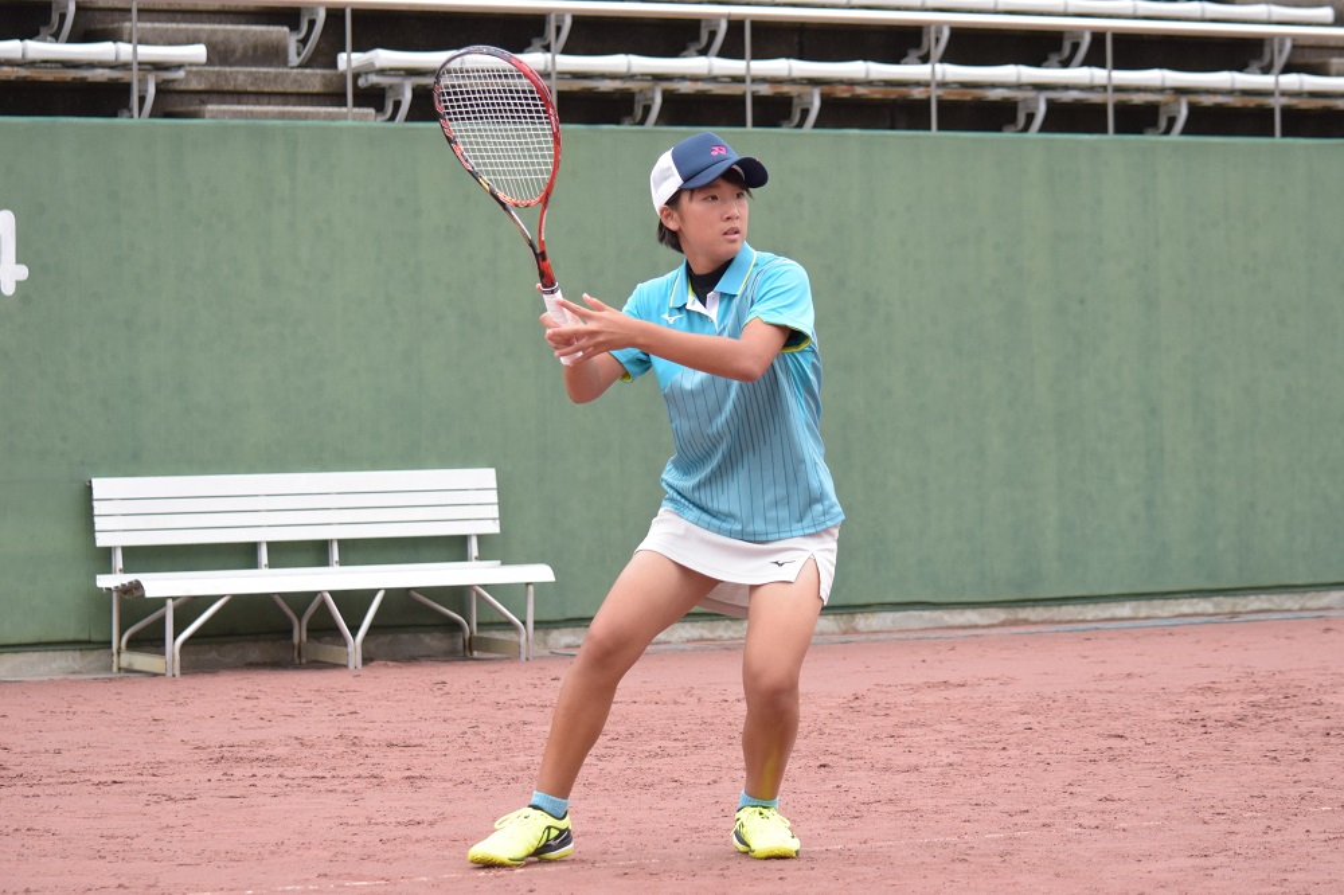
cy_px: 448
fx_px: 4366
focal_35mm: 117
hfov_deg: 17.5
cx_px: 672
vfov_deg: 11.7
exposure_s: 1/1250
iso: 1250
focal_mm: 78
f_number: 4.5
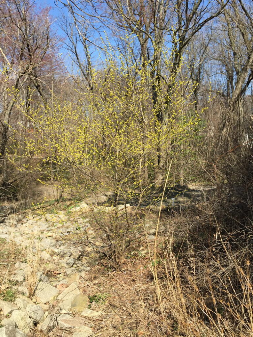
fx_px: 283
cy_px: 168
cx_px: 126
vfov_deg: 61.7
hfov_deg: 48.2
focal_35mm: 29
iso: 32
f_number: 2.2
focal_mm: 4.15
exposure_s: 1/1276
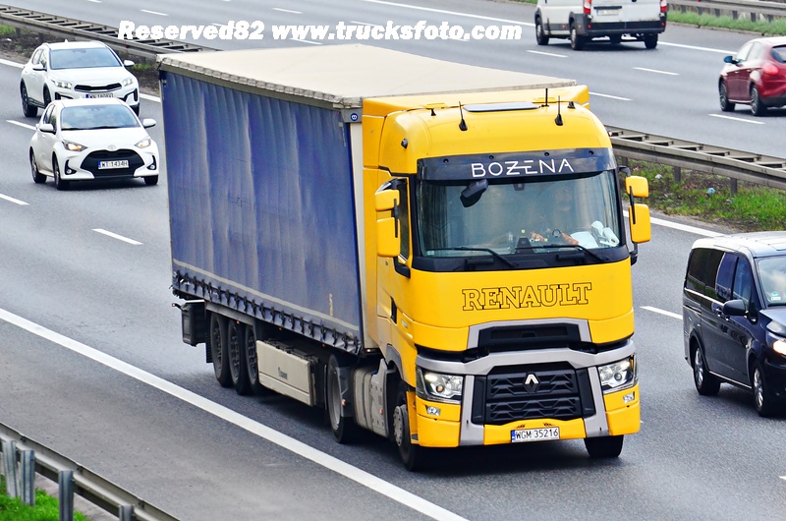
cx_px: 393
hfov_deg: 6.9
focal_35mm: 300
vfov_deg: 4.6
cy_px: 260
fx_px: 6537
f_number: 9
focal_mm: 200
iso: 640
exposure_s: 1/400
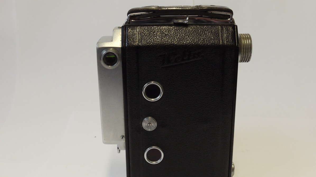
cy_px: 104
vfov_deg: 25.9
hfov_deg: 44.6
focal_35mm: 46
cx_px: 159
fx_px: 385
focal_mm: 21
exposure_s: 1/30
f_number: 10
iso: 800
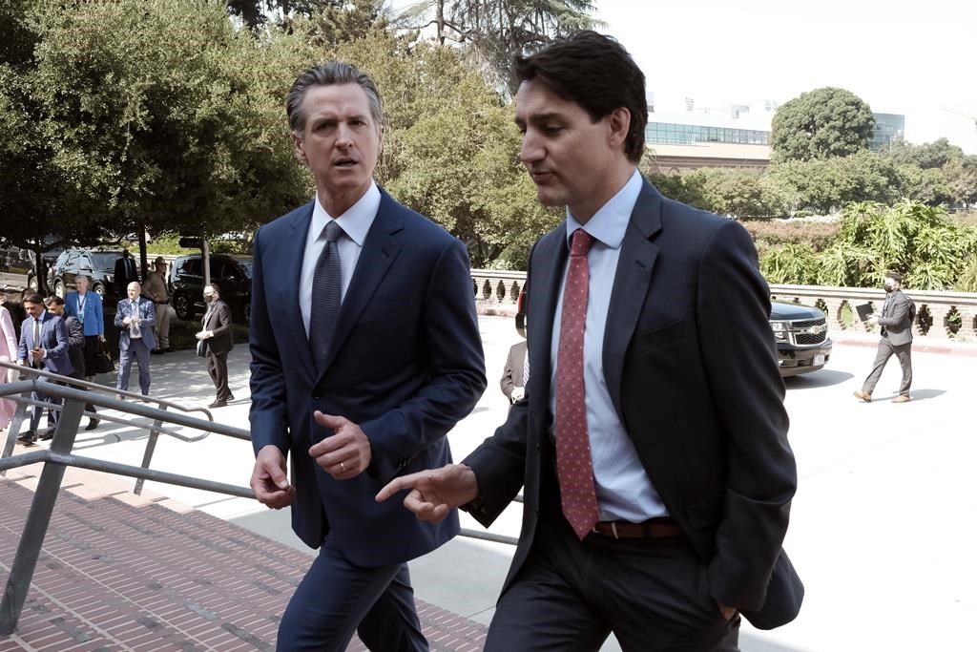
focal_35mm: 35
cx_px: 488
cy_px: 326
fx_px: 950
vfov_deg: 37.9
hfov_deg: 54.4
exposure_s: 1/640
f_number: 8
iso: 1600
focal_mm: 23.5
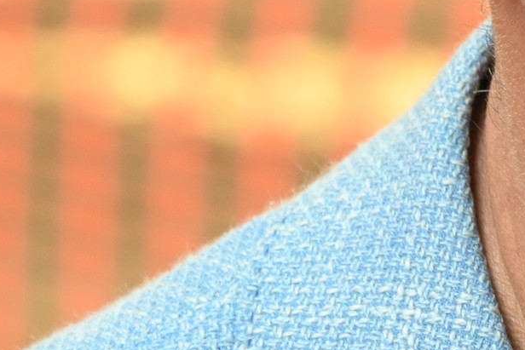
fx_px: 11362
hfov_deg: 2.6
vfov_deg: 1.8
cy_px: -262
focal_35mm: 779
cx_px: 1065
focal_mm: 120
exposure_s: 1/250
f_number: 8
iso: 800
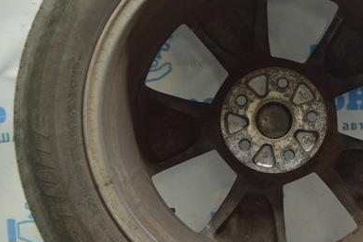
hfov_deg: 25.1
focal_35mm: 80
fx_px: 807
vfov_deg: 17.1
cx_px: 270
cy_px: 103
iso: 400
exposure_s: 1/40
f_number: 3.5
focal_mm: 20
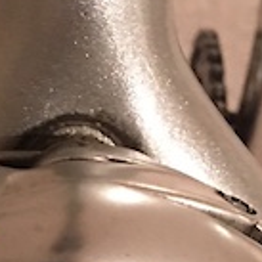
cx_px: 29
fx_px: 1284
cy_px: 377
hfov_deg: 11.6
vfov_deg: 11.2
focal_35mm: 150
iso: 125
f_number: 2.2
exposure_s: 1/4
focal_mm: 4.15
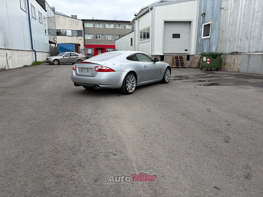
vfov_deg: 53.1
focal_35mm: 26
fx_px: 198
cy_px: 98
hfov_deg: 67.3
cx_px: 132
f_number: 1.6
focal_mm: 5.96
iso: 50
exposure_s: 1/1337
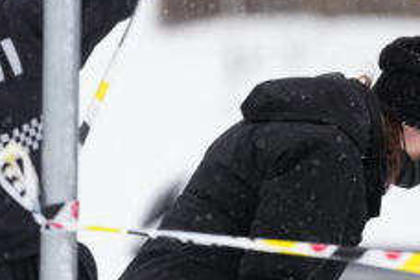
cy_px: 107
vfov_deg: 2.4
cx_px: 321
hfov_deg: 3.6
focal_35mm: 565
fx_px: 6591
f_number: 2.8
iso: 1250
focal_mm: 200
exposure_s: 1/2500
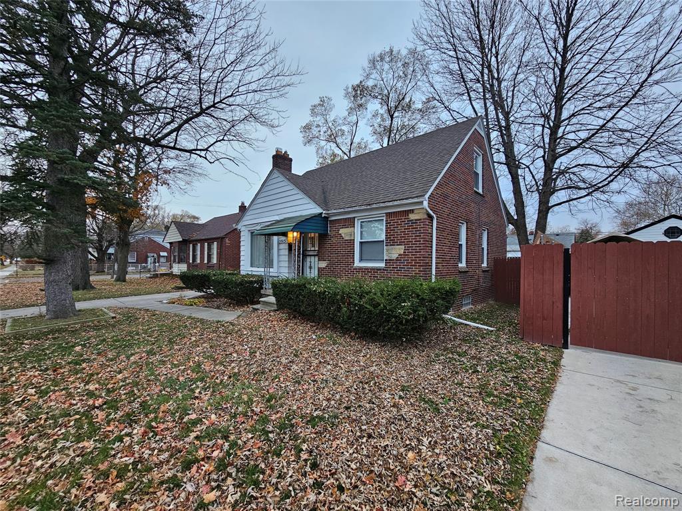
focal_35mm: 13
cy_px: 256
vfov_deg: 89.9
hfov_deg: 106.2
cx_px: 341
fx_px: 256
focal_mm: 2.2
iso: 80
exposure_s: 1/60
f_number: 2.2
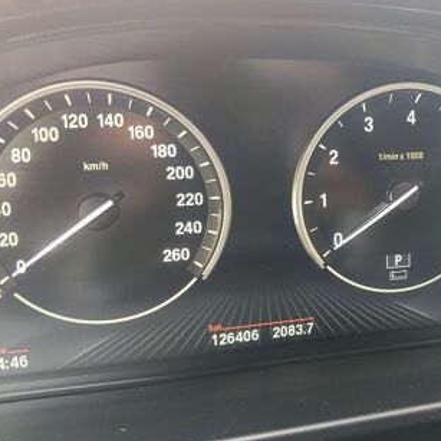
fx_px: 519
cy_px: 199
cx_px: 340
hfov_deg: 44.2
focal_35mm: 36
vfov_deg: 46.0
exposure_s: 1/33.3
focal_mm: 3.96
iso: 469
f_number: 1.8
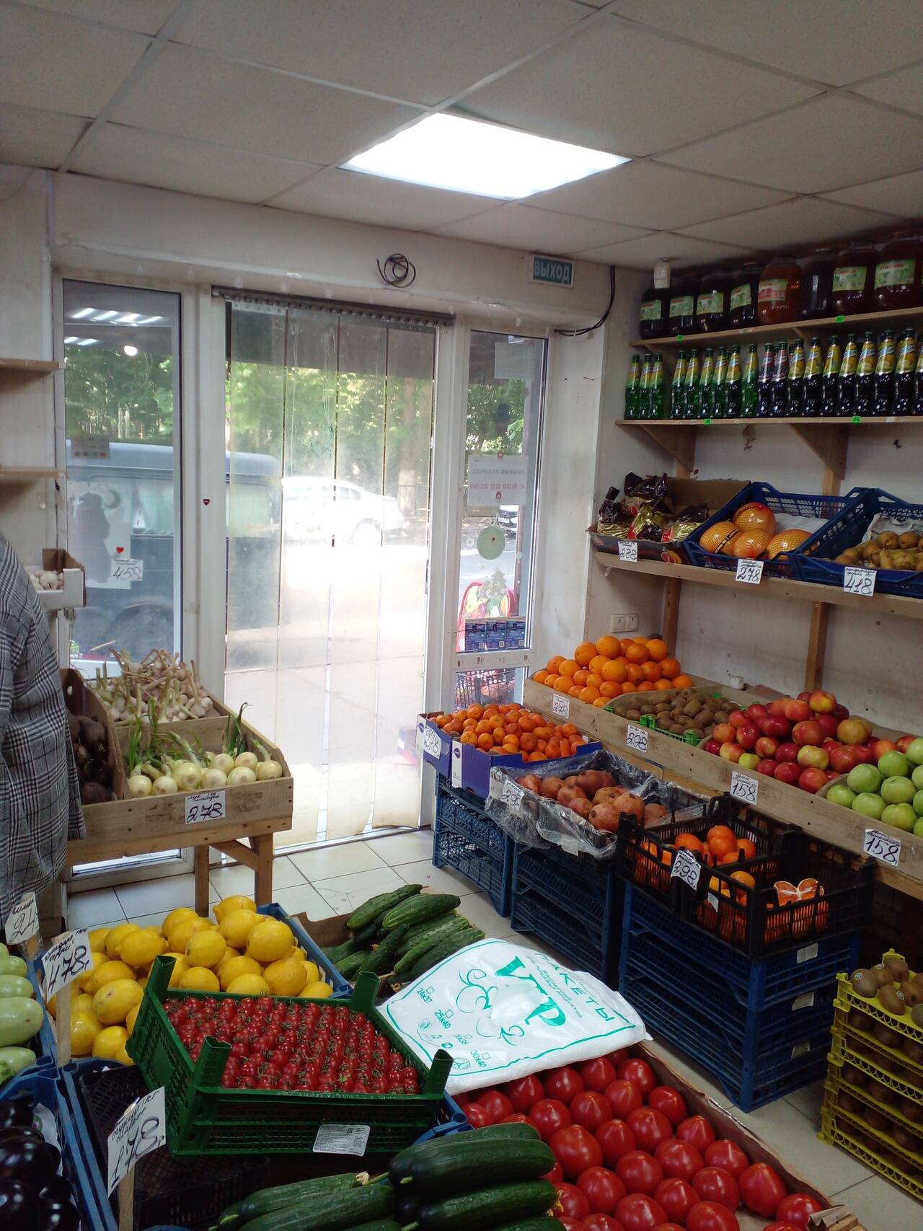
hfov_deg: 51.3
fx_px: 960
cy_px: 616
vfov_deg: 65.3
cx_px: 462
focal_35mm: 27
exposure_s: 1/50
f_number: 1.9
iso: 80
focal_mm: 3.6
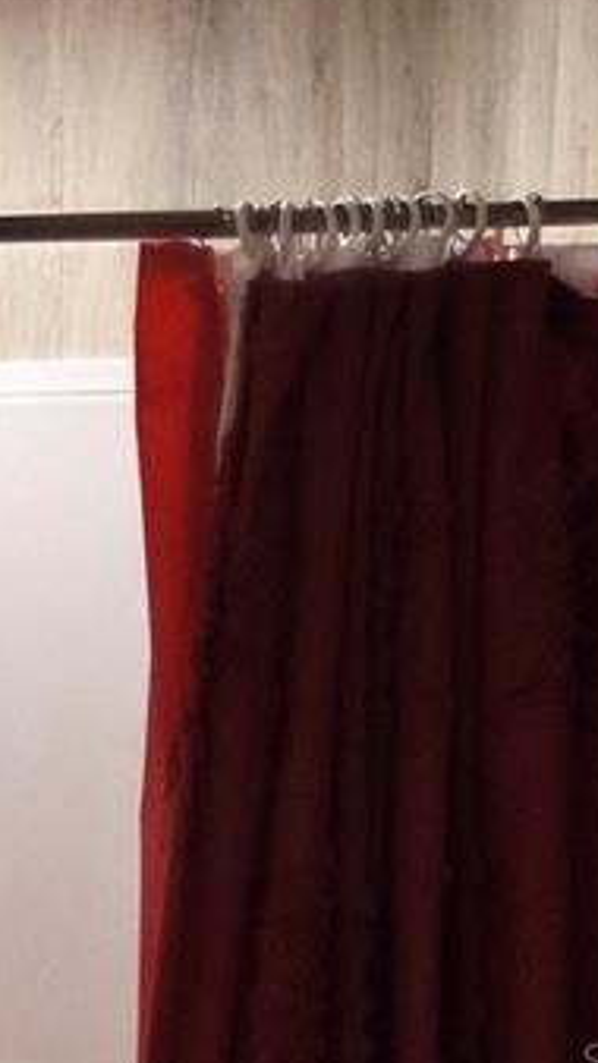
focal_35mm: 89
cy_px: 1060
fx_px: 2510
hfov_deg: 12.0
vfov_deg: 23.0
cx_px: -611
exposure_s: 1/120
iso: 320
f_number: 1.8
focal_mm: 5.4
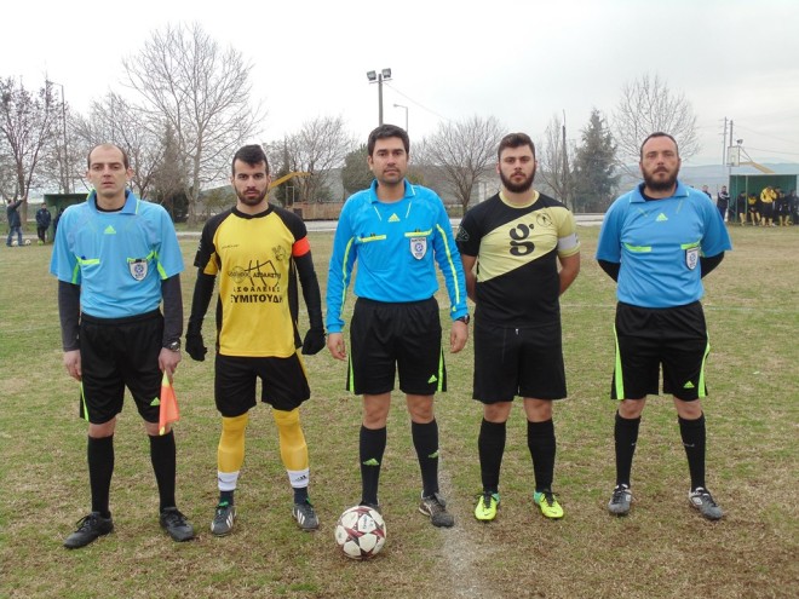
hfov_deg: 45.8
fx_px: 946
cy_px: 300
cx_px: 400
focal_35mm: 41
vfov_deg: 35.1
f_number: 3.6
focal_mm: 7.4
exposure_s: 1/100
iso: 80
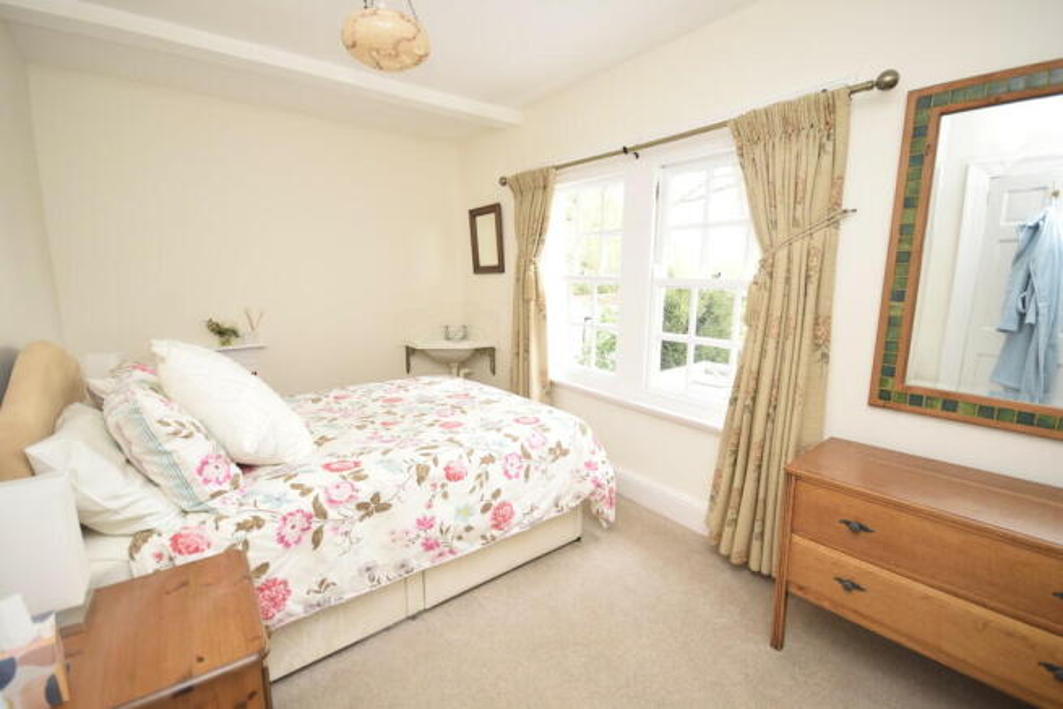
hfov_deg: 100.4
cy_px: 354
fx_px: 443
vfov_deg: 77.4
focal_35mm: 15
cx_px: 532
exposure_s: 1/125
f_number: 5.6
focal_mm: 10
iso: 720
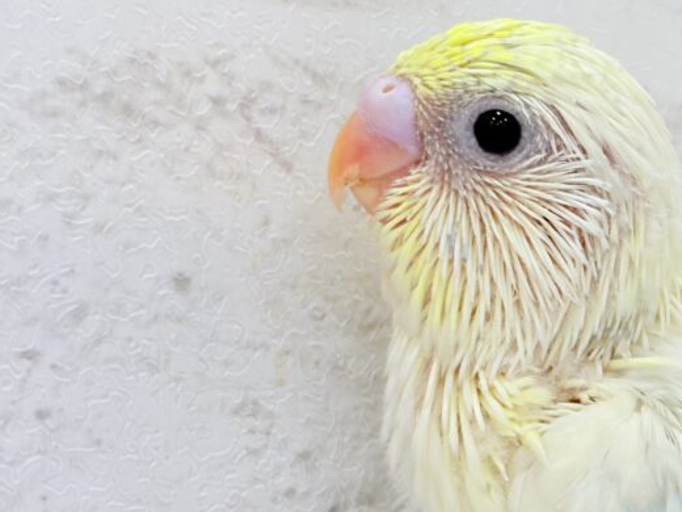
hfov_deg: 15.9
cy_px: 335
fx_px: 2364
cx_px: 765
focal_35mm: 120
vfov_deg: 12.3
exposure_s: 1/100
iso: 80
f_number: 1.6
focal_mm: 5.96
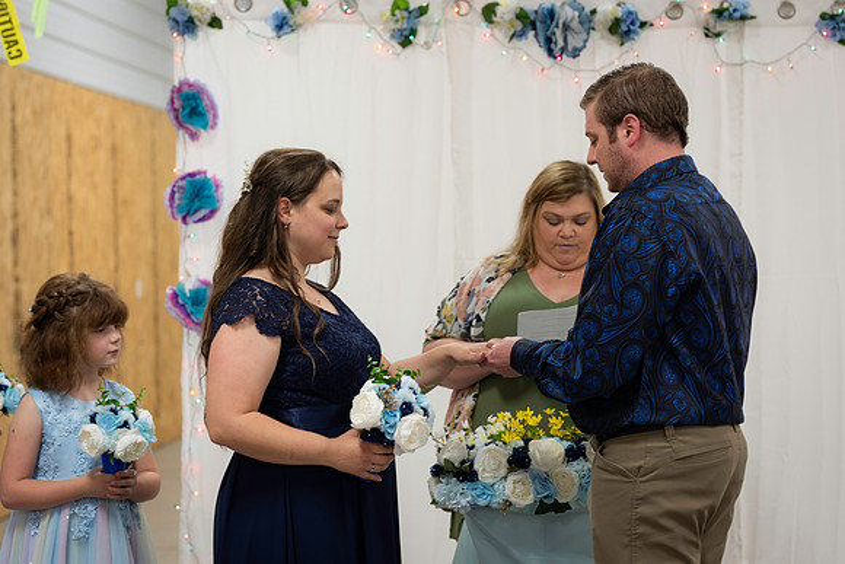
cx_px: 422
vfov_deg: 15.0
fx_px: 2136
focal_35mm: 91
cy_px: 262
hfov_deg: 22.4
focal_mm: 85
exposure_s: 1/125
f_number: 3.5
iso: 640
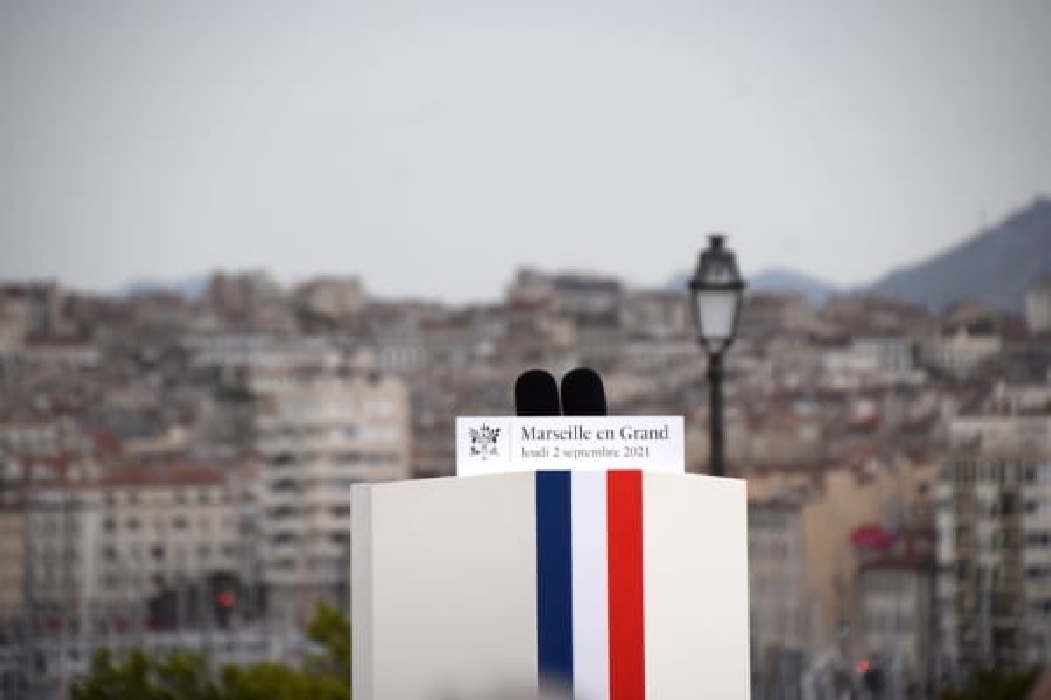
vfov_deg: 4.7
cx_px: 526
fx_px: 8539
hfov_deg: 7.0
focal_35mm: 292
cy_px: 350
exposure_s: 1/500
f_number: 6.3
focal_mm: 195
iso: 220
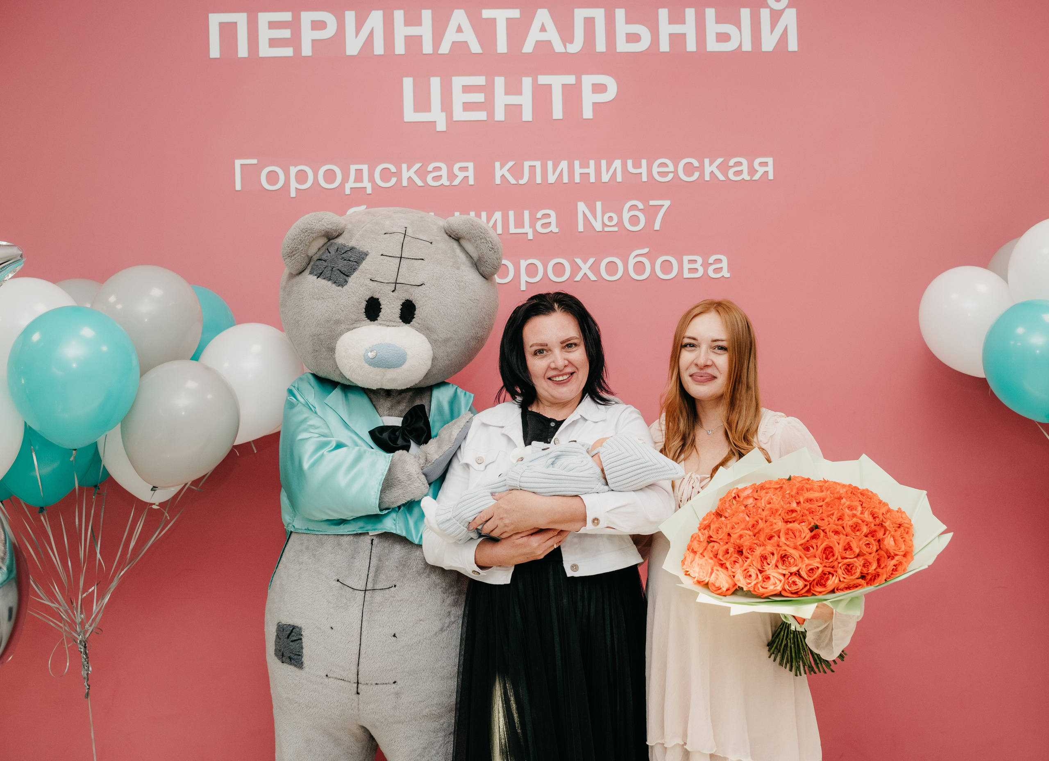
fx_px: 1109
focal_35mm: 37
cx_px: 570
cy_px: 380
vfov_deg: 37.9
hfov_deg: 50.6
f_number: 4
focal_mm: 35
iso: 640
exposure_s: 1/160
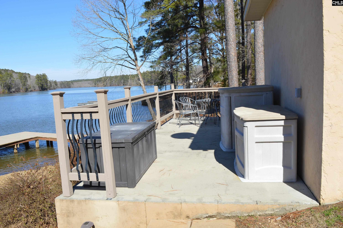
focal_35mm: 32
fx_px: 300
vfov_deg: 41.6
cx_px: 172
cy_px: 114
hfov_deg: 59.5
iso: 100
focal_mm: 21
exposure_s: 1/250
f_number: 8
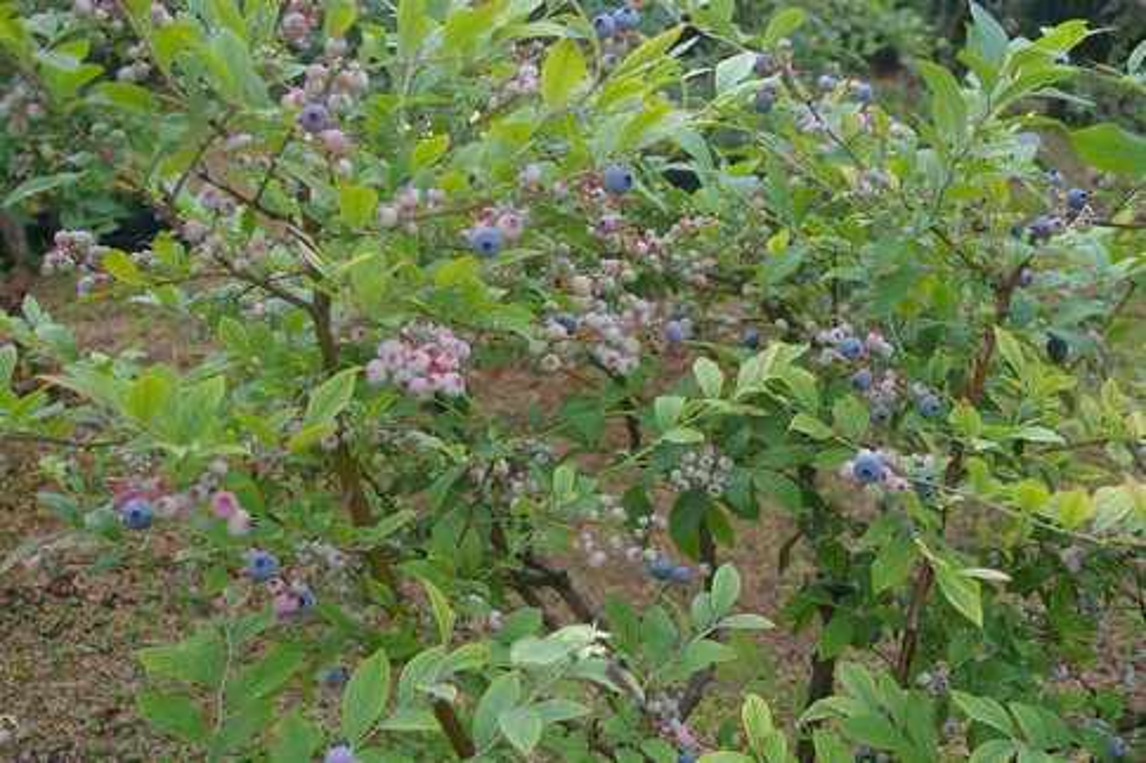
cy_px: 382
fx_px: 1623
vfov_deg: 26.5
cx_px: 573
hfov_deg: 38.9
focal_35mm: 51
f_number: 6.7
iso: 200
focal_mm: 34
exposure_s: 1/90
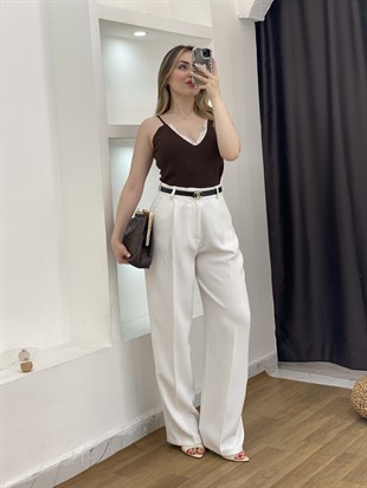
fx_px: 735
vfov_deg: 36.8
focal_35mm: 52
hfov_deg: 28.0
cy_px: 244
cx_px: 184
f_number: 2
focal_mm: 6
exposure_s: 1/100
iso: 40
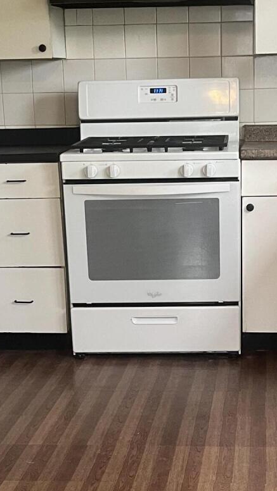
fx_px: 952
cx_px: 186
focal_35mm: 73
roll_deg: +0.8
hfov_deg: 16.5
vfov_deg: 28.7
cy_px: 339
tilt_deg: -16.6
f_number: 1.6
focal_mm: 5.1
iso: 160
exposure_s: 1/60
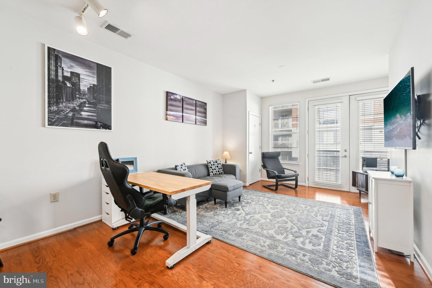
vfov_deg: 81.1
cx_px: 216
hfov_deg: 104.3
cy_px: 144
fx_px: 168
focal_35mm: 14
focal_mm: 14
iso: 100
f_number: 8
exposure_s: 1/30
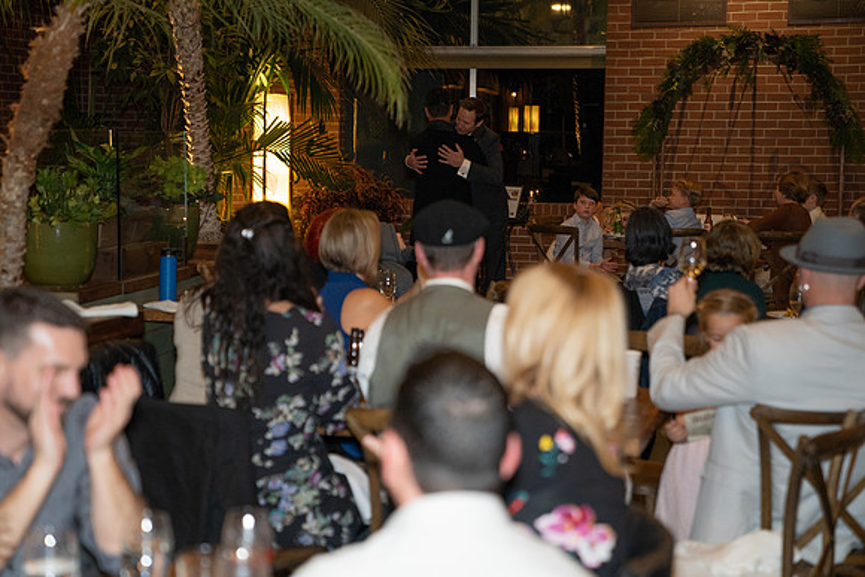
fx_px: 1682
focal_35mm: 70
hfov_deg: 28.8
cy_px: 288
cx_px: 432
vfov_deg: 19.5
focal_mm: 70
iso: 2000
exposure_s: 1/125
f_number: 2.8
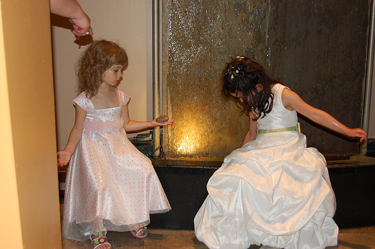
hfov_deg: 43.6
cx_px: 188
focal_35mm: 45
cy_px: 124
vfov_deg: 29.8
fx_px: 468
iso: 400
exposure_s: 1/60
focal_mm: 30
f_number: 4.2
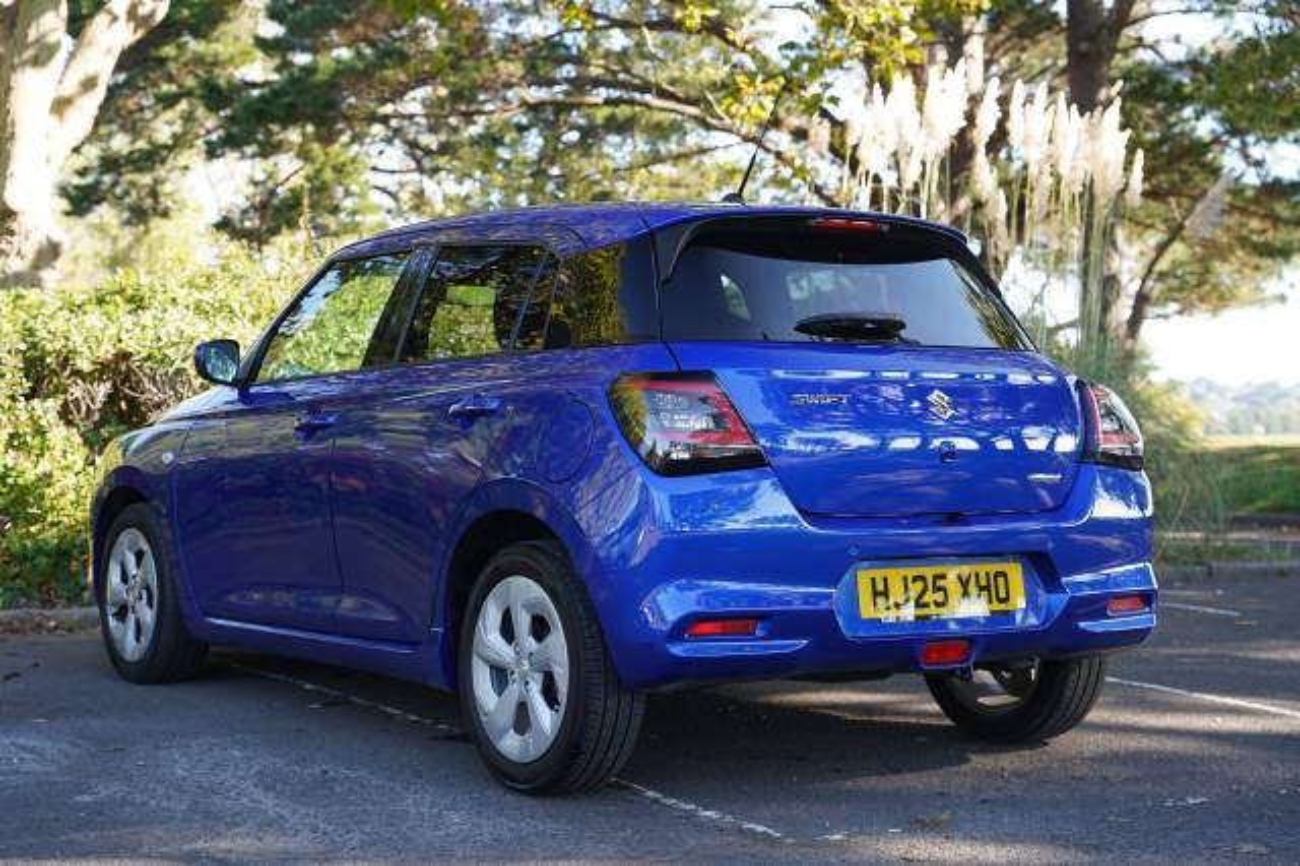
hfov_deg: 34.8
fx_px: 2075
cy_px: 433
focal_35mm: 58
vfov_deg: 23.6
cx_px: 650
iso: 320
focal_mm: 57.5
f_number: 4
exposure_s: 1/160
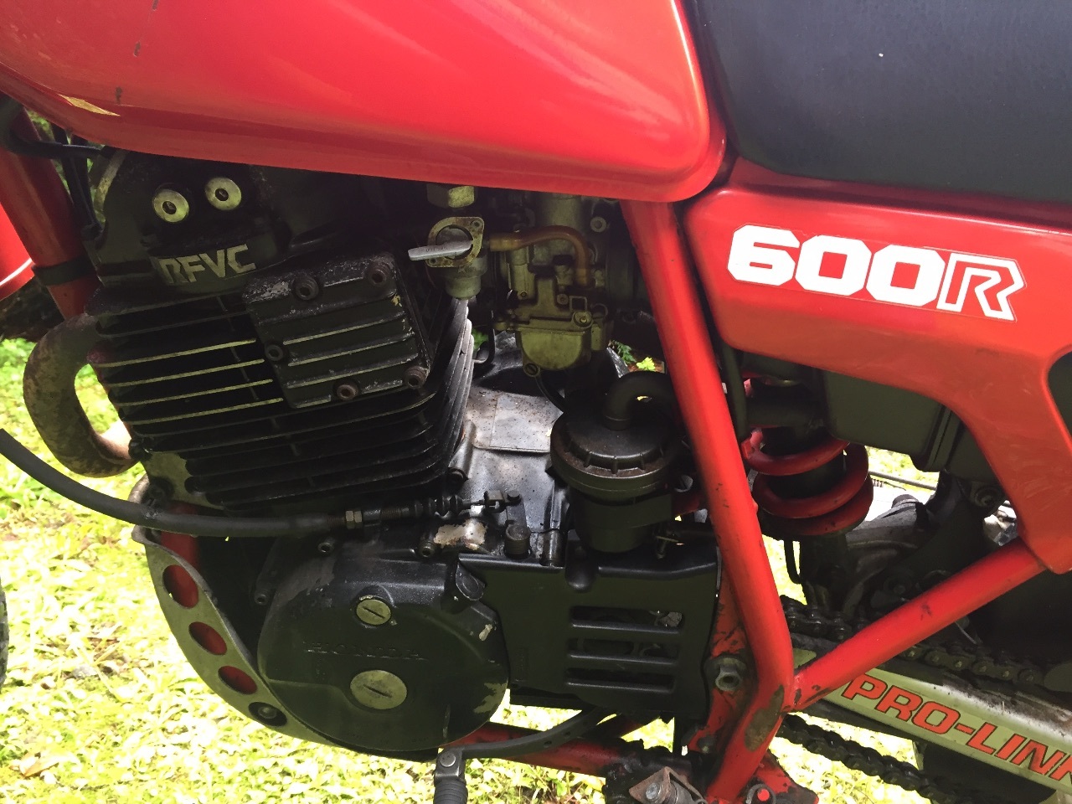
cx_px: 536
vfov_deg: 48.2
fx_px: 898
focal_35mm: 29
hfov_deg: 61.7
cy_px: 402
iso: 125
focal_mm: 4.15
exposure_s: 1/33
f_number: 2.2
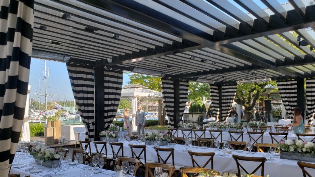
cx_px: 161
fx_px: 242
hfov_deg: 66.0
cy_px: 105
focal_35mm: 29
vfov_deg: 40.1
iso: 50
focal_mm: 4.3
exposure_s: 1/410
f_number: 2.4
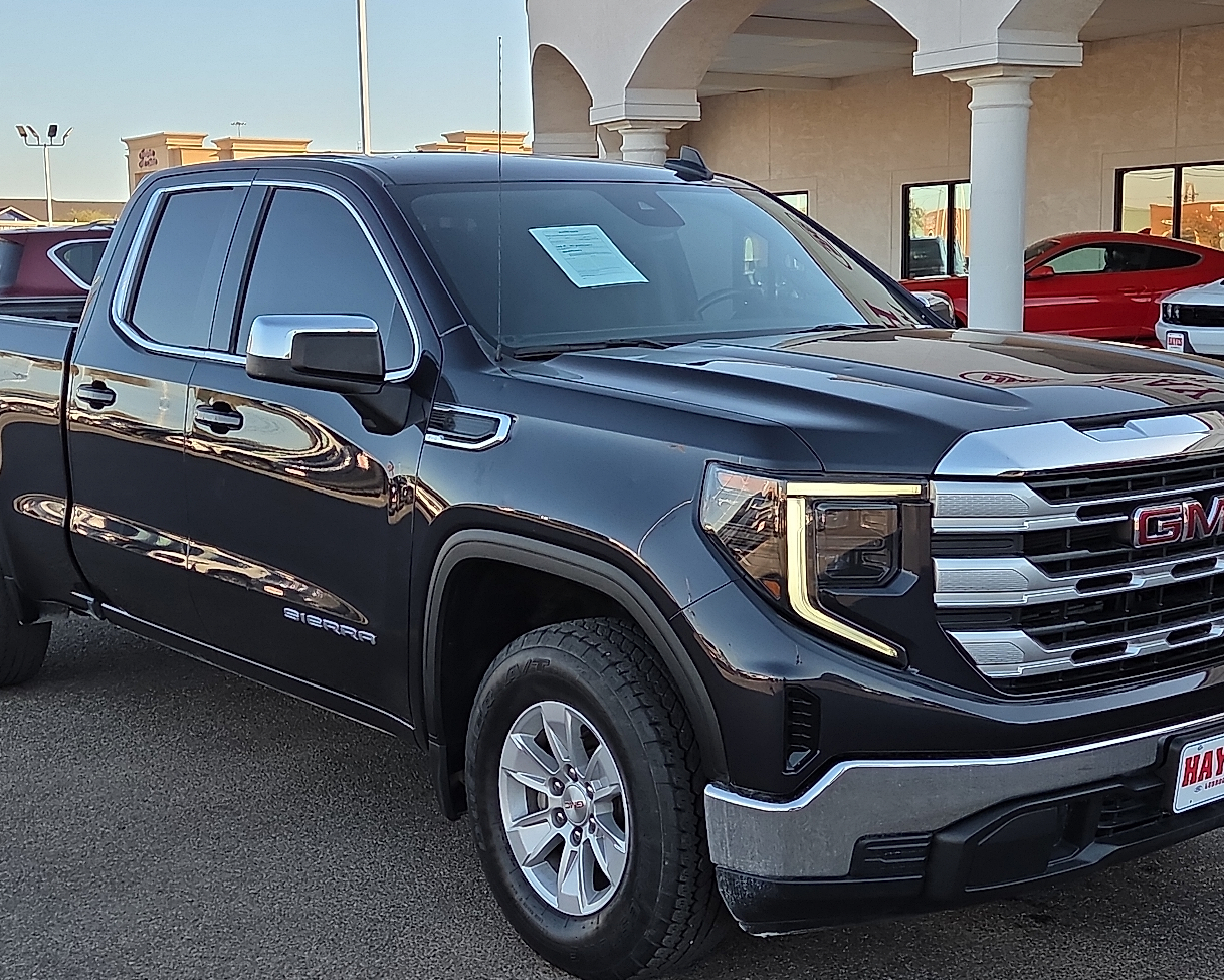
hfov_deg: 37.3
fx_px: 1812
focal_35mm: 50
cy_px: 526
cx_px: 606
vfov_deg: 30.3
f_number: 1.8
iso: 25
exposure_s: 1/625
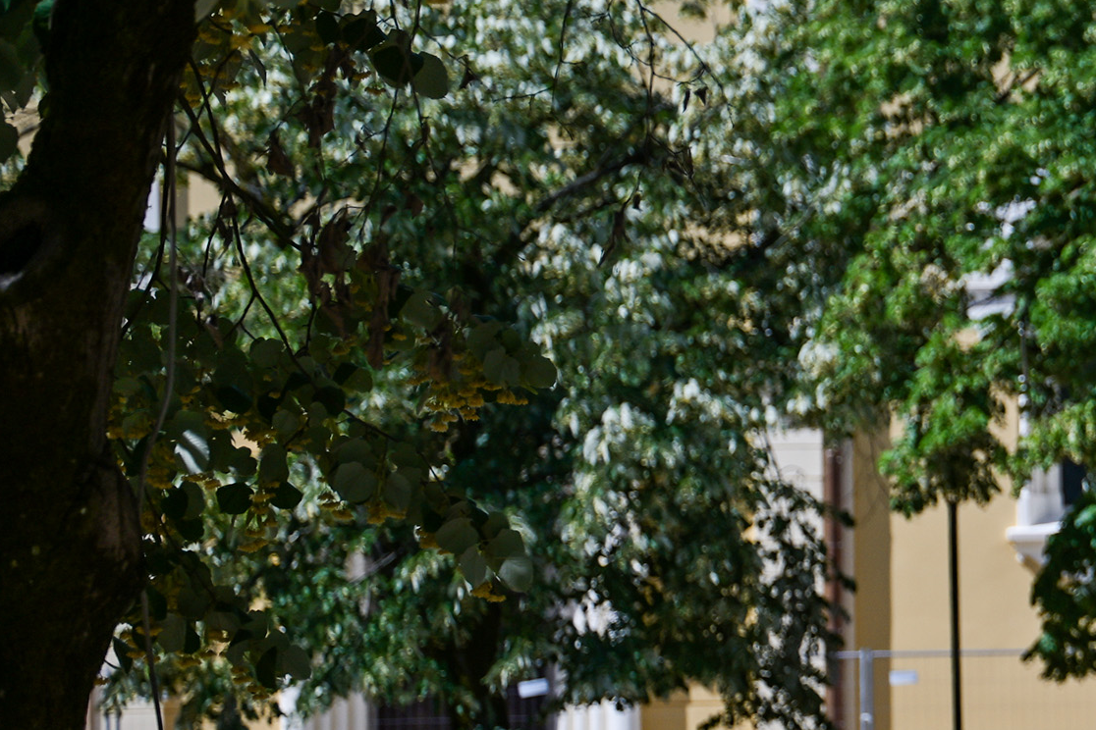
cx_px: 1866
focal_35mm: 251
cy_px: 355
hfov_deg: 8.0
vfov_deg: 5.5
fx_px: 7641
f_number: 2.8
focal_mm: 70
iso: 64
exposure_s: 1/2500
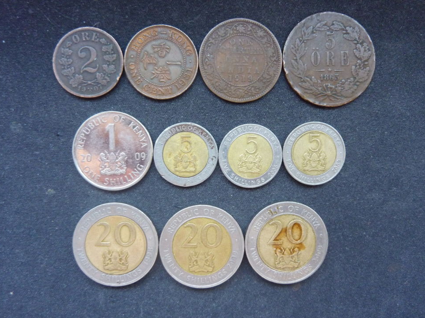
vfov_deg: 53.0
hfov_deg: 67.3
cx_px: 209
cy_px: 153
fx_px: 319
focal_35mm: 26
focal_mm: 4.1
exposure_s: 1/30
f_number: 3.3
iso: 320
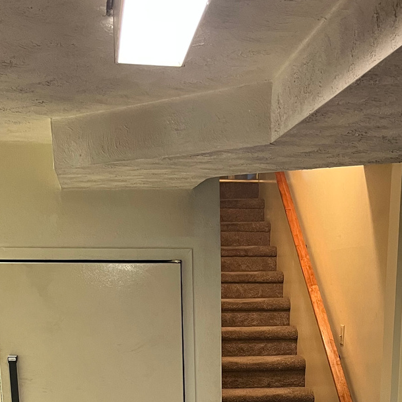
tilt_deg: -14.0
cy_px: 463
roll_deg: +0.1
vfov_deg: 26.7
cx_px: 246
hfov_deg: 29.5
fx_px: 762
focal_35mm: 58
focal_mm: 5.1
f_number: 1.6
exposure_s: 1/60
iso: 320
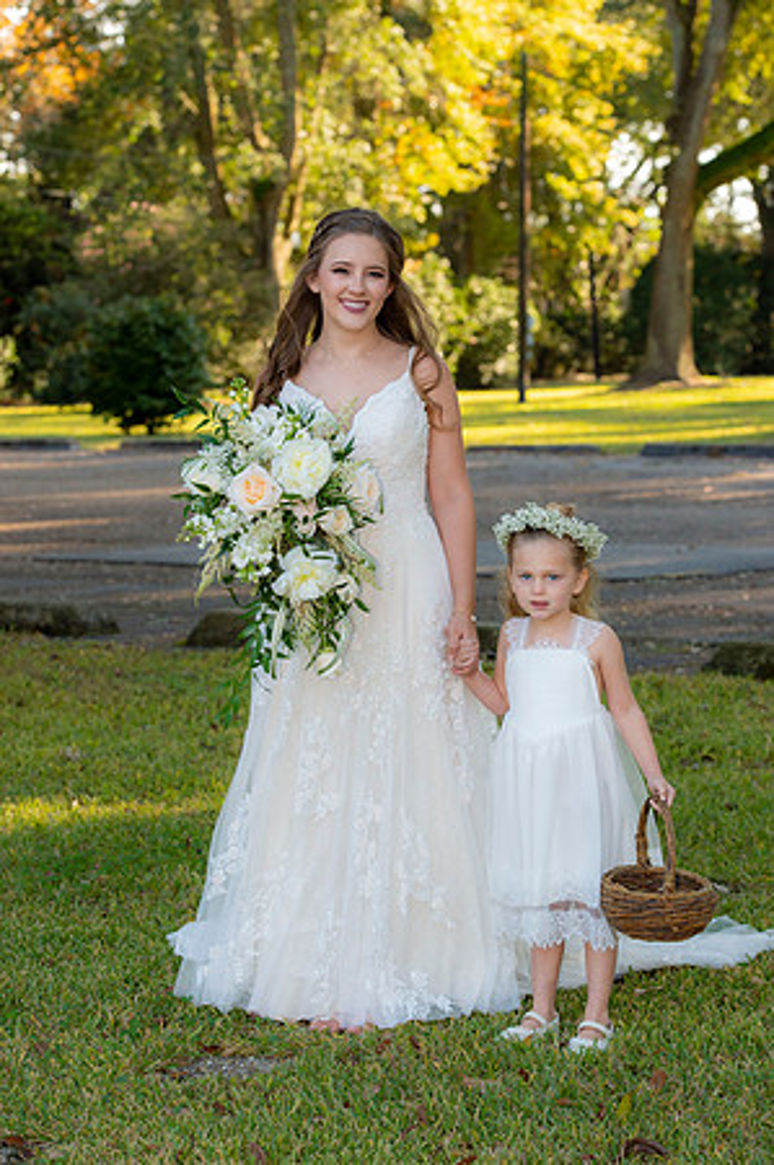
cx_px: 387
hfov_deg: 13.9
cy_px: 582
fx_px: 3168
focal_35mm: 98
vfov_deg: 20.8
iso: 1250
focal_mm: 98
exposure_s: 1/640
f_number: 6.3
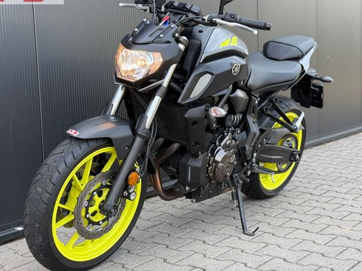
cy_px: 116
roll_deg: +2.0
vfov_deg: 26.5
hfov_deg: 34.9
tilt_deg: -4.9
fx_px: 575
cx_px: 177
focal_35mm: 55
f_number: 1.78
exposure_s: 1/304
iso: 100
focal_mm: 6.76
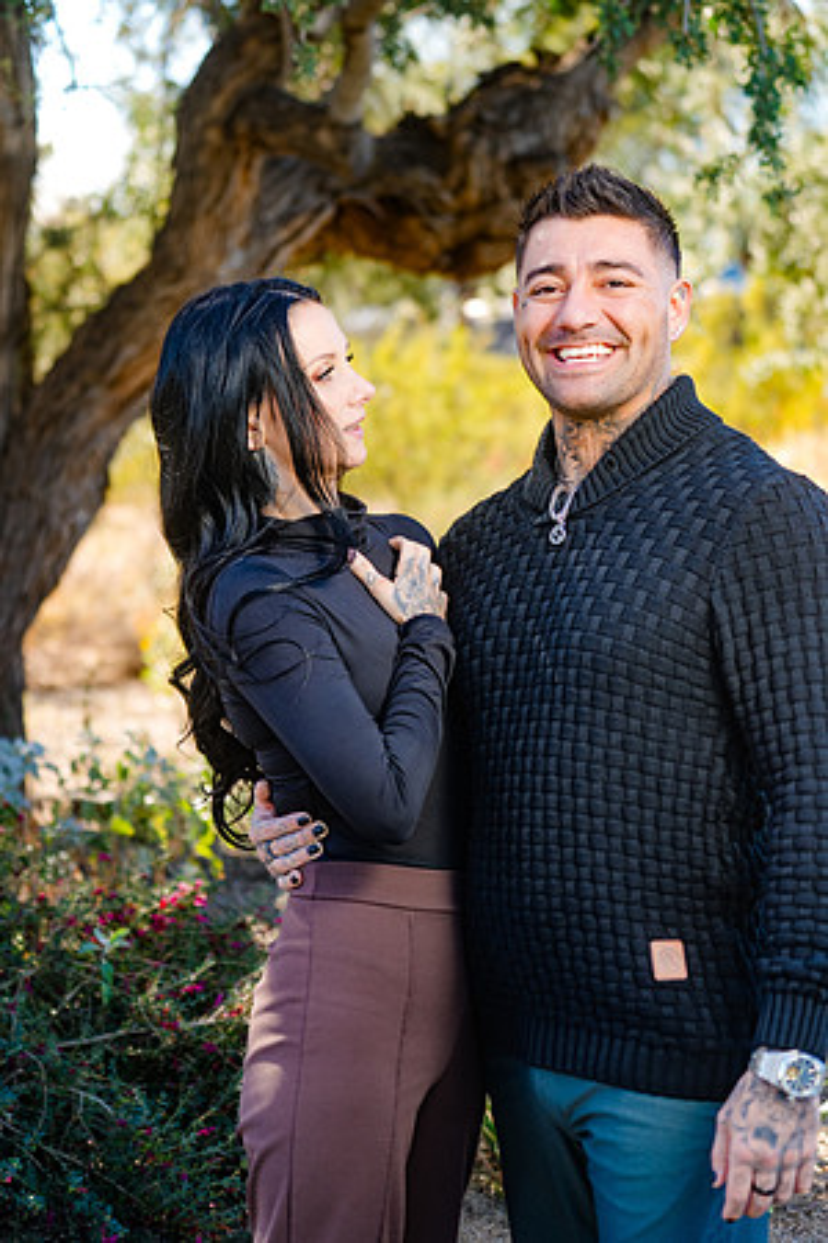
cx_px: 414
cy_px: 622
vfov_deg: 24.8
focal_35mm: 82
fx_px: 2829
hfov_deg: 16.7
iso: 200
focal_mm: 82
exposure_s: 1/250
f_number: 4
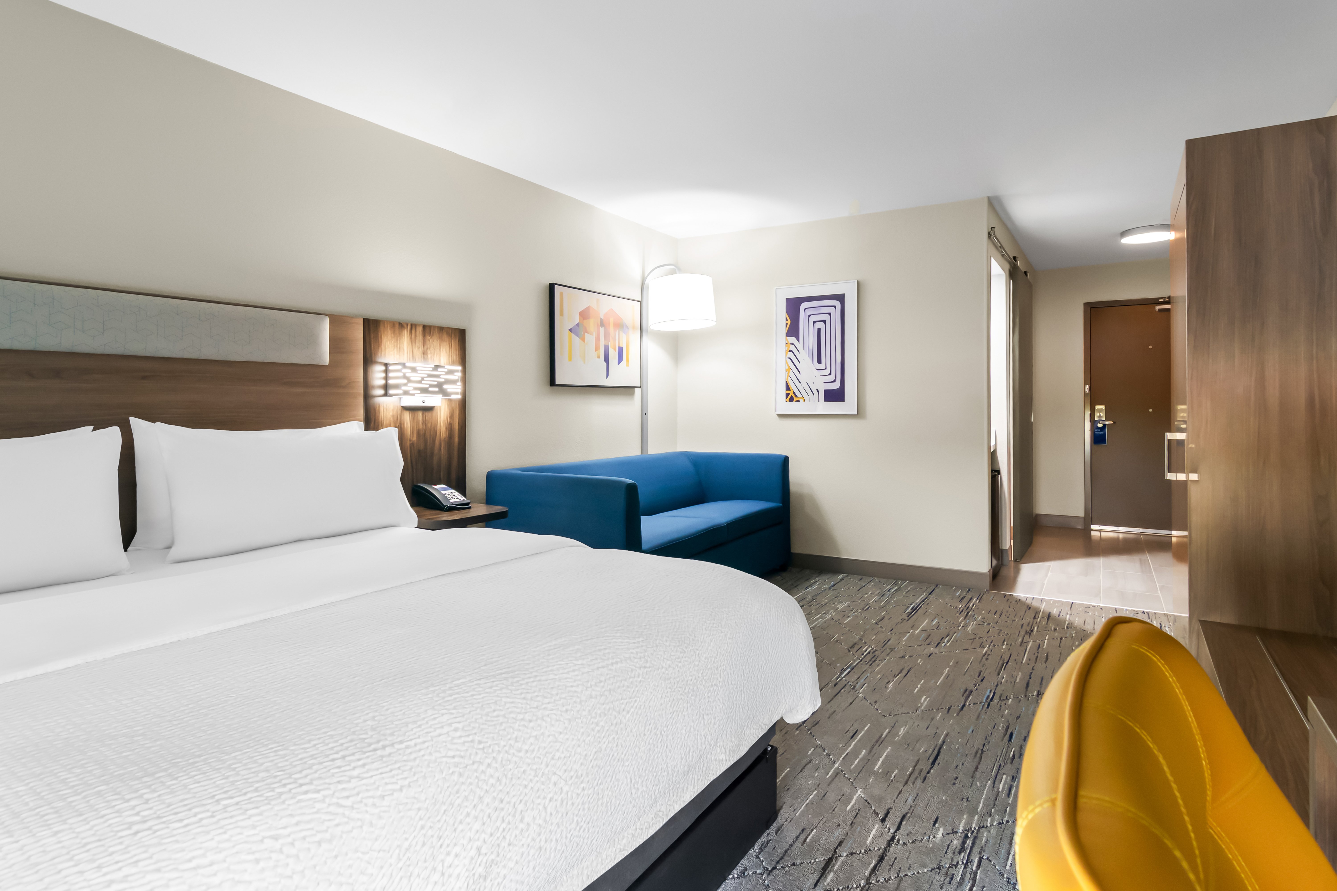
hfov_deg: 95.0
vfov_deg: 72.1
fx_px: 613
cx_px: 668
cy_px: 446
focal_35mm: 16
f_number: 8
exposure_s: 1/5
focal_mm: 11
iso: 200
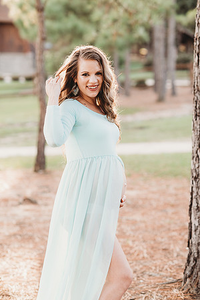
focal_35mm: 85
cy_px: 150
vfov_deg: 23.9
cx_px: 100
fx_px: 708
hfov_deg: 16.1
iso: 160
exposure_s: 1/200
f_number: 2.5
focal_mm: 85
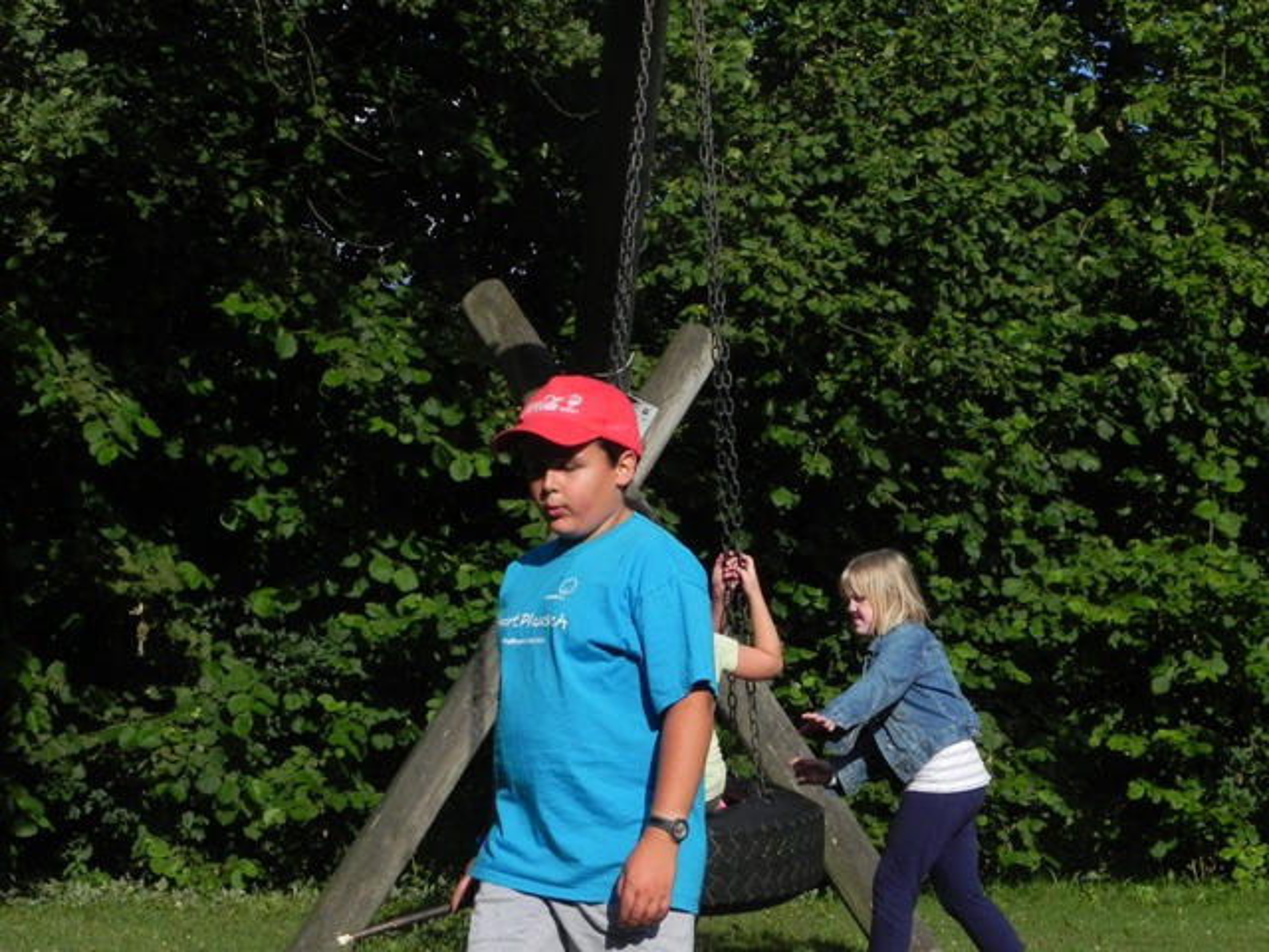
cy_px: 476
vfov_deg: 17.4
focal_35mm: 85
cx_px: 634
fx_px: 3116
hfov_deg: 23.0
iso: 160
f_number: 8
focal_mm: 15.1
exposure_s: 1/494
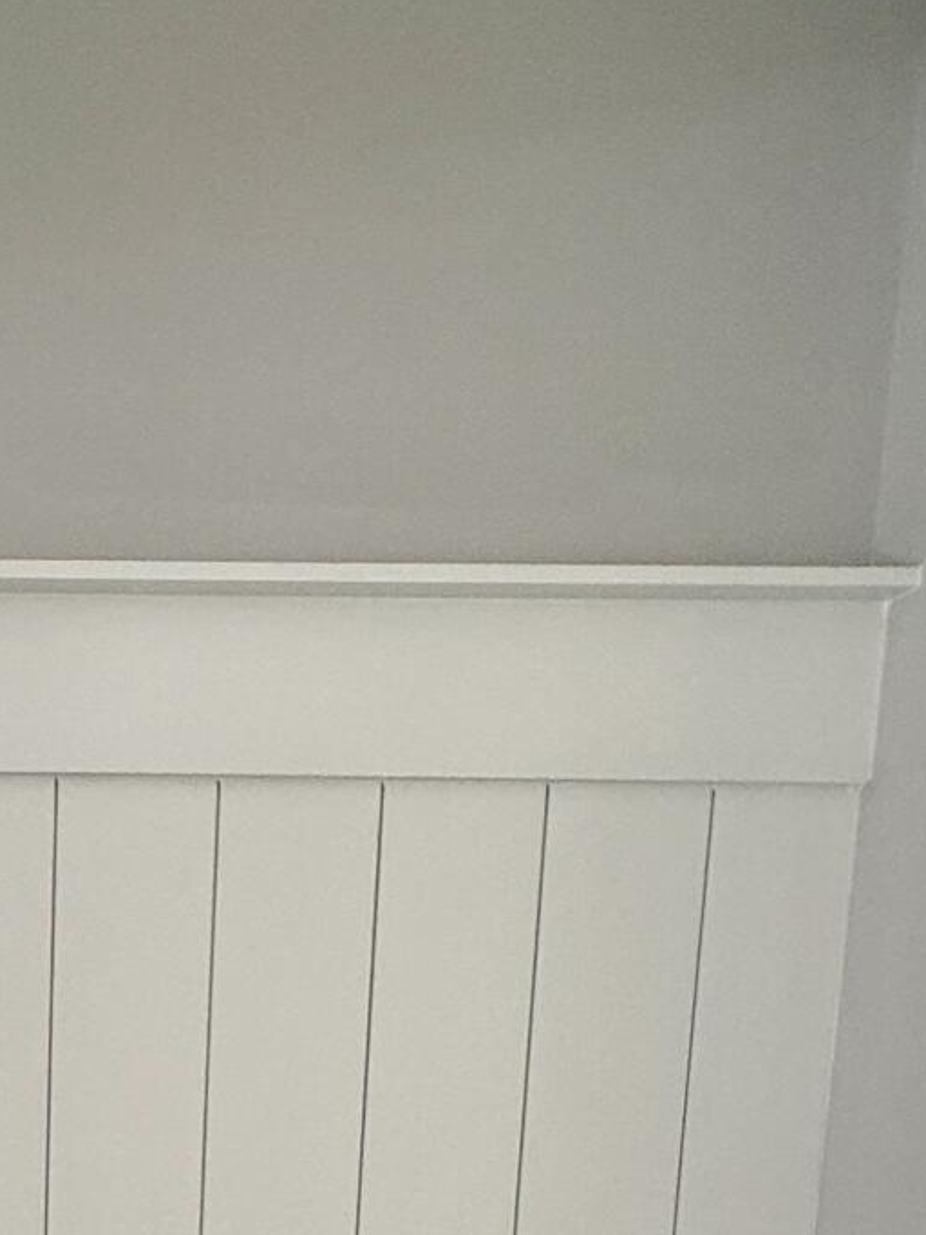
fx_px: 1463
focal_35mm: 41
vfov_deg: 40.2
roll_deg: -1.3
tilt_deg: -8.2
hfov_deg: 32.6
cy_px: 1235
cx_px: 20
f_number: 2.2
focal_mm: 2.22
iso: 500
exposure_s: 1/60
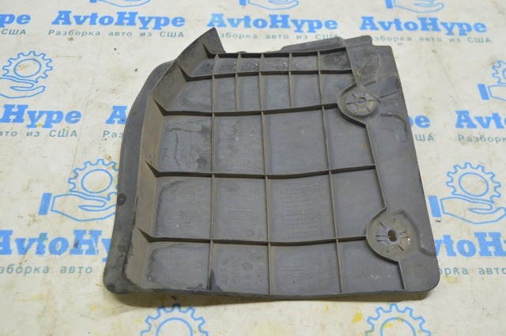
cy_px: 168
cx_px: 253
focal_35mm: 44
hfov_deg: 45.0
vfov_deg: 30.8
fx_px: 611
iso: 400
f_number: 5.6
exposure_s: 1/20
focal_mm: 29
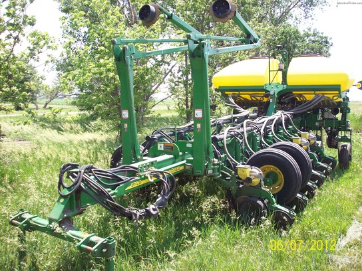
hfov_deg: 50.1
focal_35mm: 37
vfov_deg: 38.7
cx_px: 181
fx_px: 387
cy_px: 136
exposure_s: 1/306
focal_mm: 6.2
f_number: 2.8
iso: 80
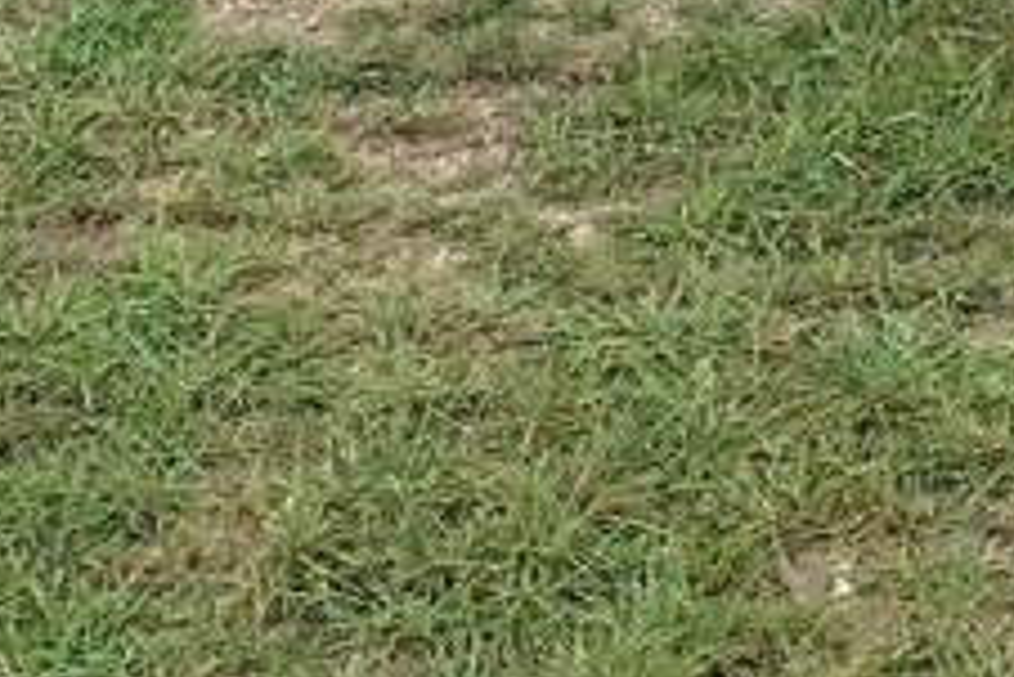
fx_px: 6059
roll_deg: -0.9
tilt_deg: -14.3
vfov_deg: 5.4
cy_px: -2309
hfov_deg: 9.1
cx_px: 1884
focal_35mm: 215
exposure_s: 1/656
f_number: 1.8
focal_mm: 4.25
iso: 25
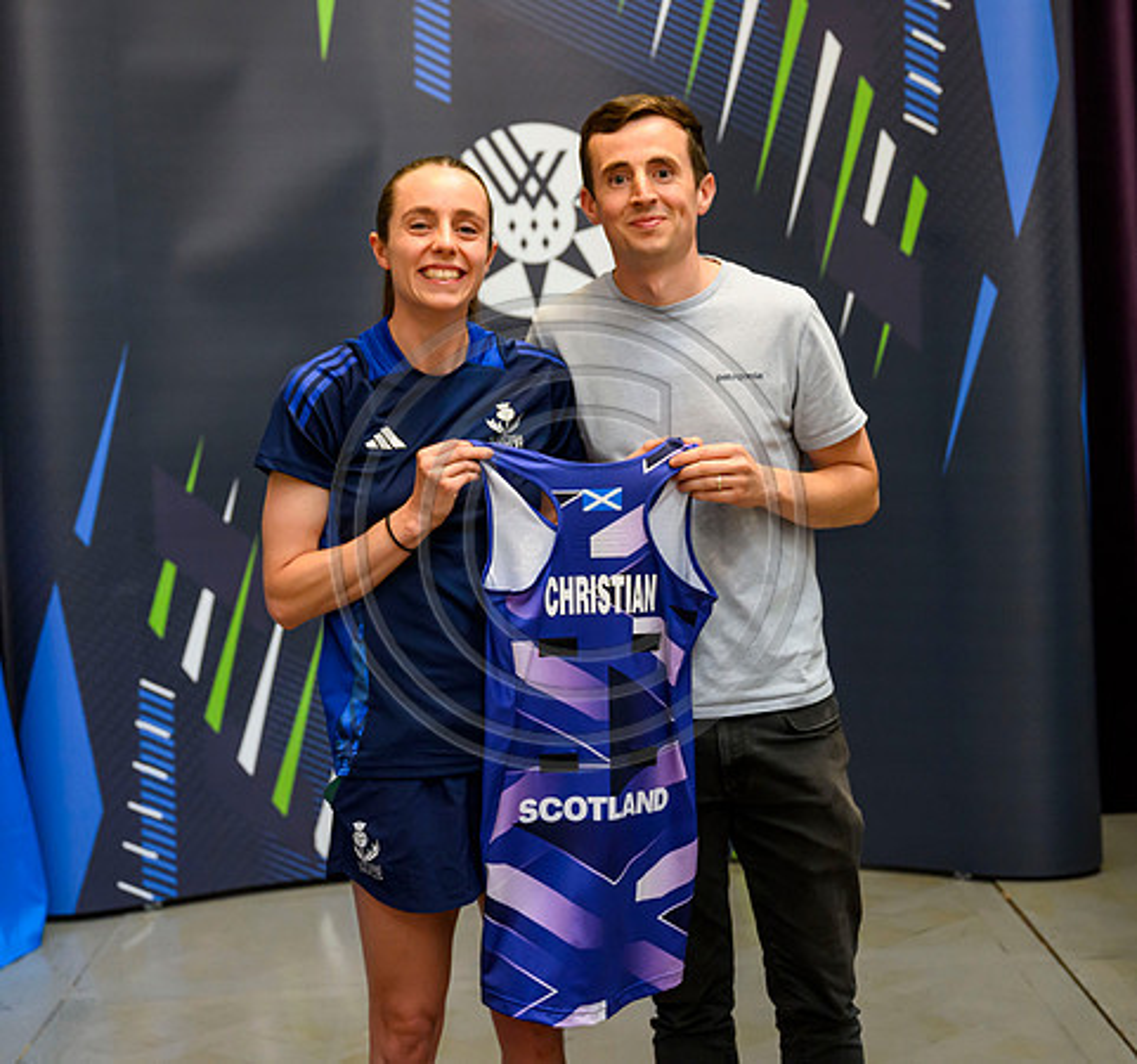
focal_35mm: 65
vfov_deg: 25.7
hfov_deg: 27.4
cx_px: 646
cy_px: 493
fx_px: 2331
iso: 4000
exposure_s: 1/250
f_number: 3.5
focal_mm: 49
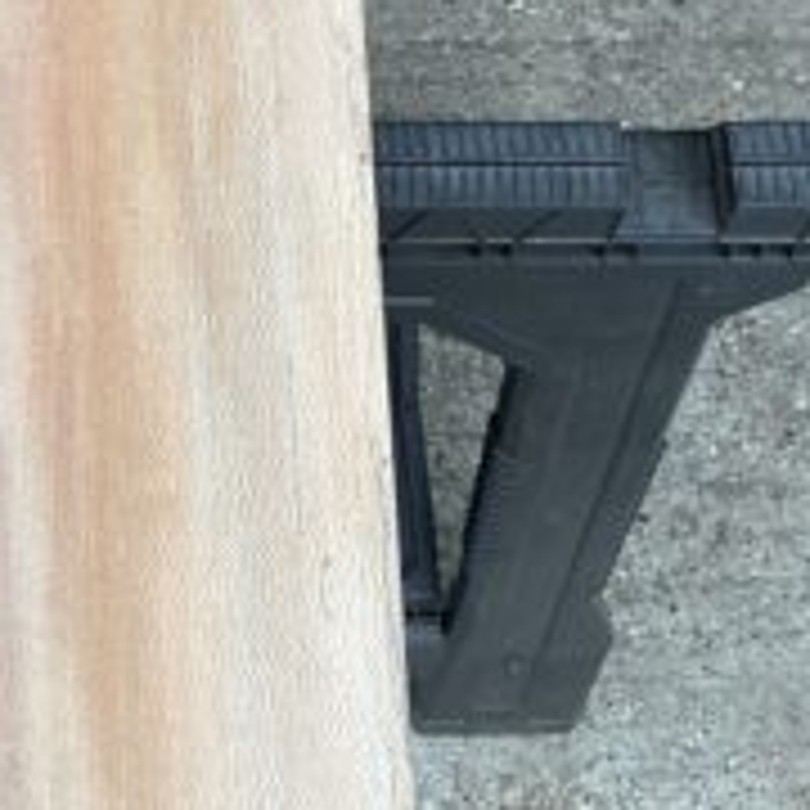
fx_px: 2012
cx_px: 104
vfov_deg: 20.9
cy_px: -214
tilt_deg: -65.8
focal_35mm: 76
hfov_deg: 22.3
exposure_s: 1/120
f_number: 1.8
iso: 20
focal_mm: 3
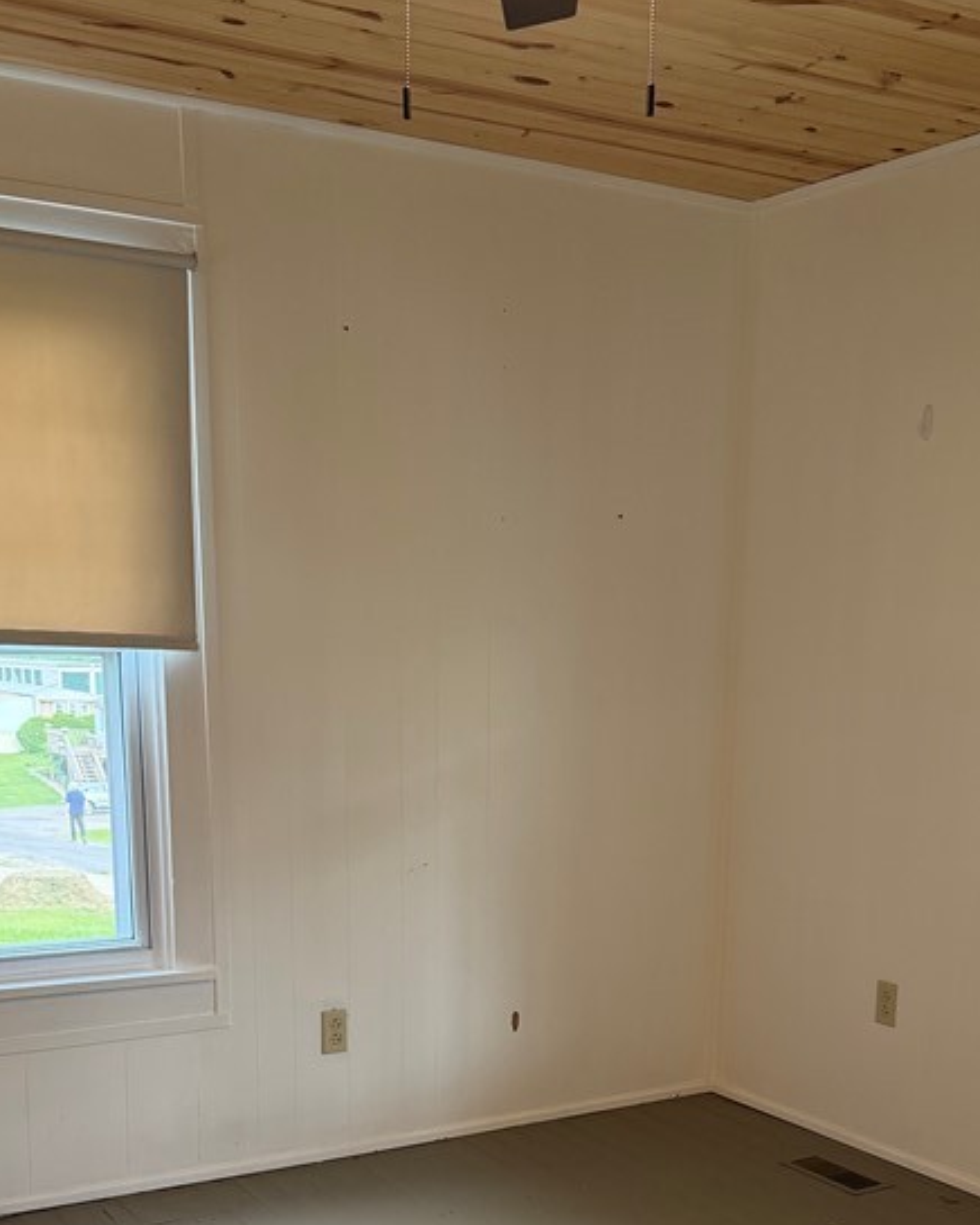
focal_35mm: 44
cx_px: 557
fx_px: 1595
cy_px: 1016
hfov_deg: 34.1
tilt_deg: -12.0
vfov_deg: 40.0
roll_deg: -2.0
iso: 200
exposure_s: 1/138
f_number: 1.78
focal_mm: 6.76
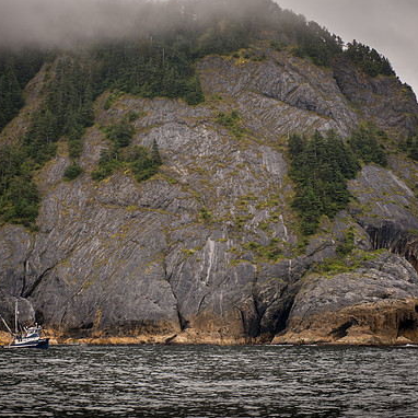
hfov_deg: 18.7
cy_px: 207
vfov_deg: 18.7
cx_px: 175
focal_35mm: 93
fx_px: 1271
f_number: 2.8
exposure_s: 1/1000
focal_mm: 70
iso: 100
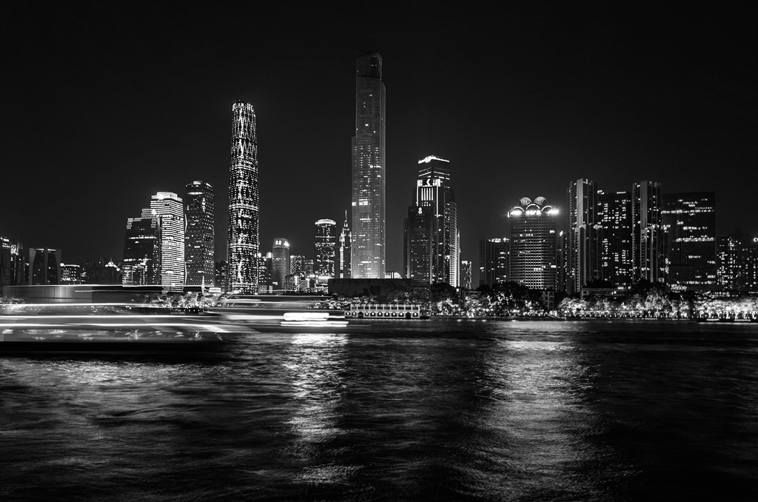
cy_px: 251
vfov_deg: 47.7
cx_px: 379
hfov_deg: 67.5
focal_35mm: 27
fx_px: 567
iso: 100
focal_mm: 18
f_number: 13
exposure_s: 2
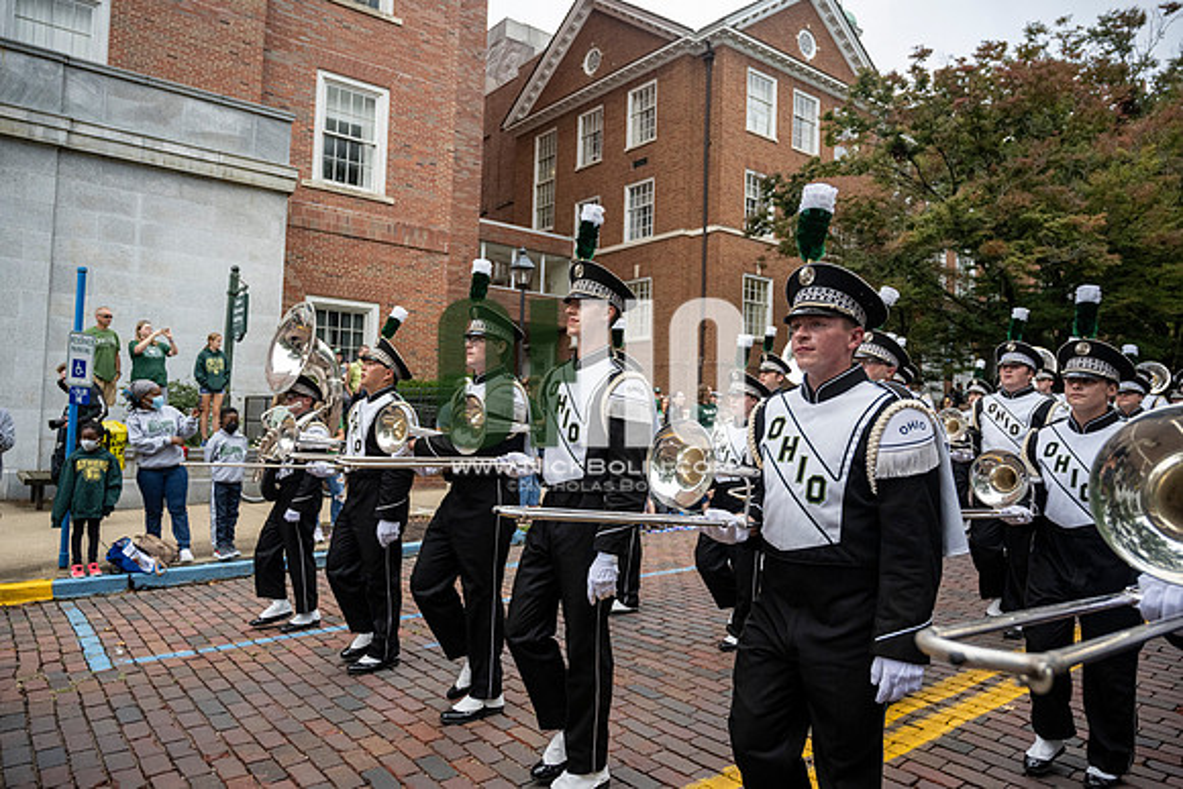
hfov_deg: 73.7
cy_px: 394
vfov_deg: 53.2
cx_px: 592
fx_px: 789
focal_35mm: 24
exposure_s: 1/1600
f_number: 4
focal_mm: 24
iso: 1000
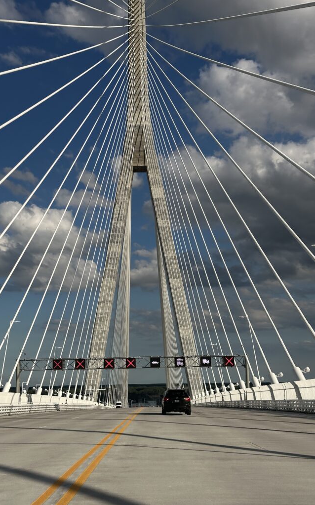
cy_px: 252
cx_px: 141
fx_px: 701
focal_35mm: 51
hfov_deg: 25.3
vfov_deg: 39.6
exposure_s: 1/6211
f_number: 1.78
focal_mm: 6.86
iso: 64
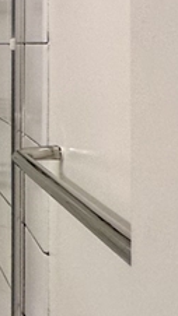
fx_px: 579
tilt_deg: +0.8
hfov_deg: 9.6
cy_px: 48
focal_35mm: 69
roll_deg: -0.2
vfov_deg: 29.6
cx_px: -441
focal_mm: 2.22
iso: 125
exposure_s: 1/120
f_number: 2.2
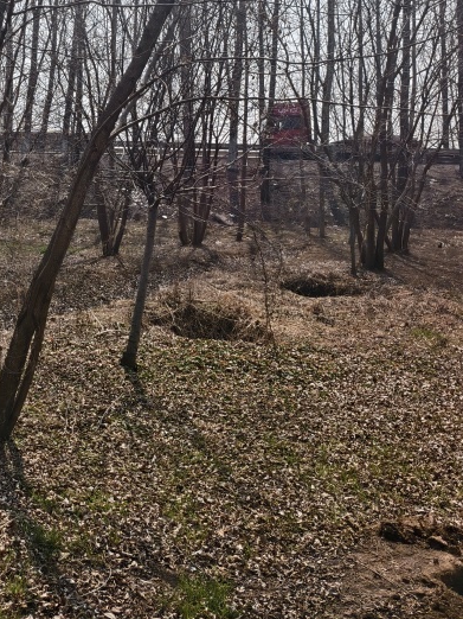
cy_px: 44
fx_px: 839
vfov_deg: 37.4
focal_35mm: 47
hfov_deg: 29.4
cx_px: 34
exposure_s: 1/7634
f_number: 1.57
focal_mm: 5.6
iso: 72
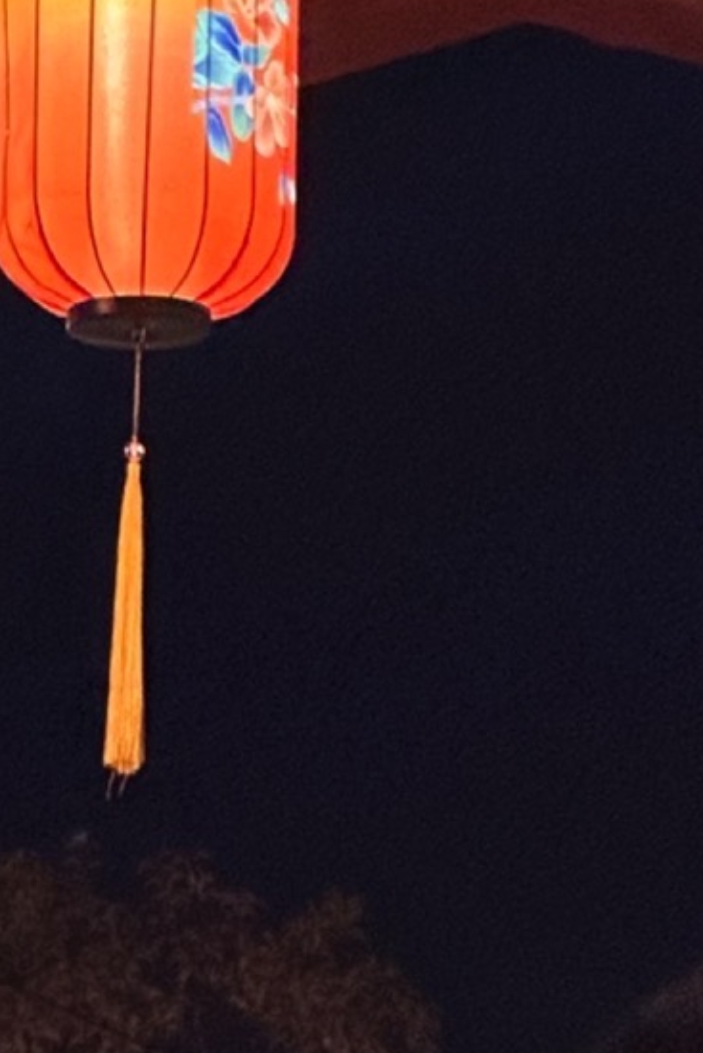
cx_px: -310
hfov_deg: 4.6
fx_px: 8723
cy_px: -649
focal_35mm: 298
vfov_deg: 6.8
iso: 2000
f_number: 2.8
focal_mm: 9
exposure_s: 1/20
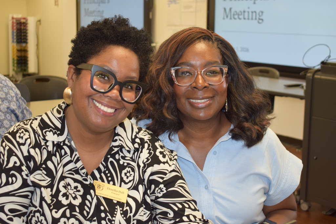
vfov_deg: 22.6
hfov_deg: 33.4
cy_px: 112
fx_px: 560
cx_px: 168
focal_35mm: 60
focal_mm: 40
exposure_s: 1/60
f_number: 4.8
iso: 800
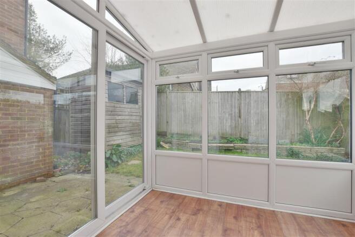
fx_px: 148
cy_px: 118
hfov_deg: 100.4
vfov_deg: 77.3
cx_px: 178
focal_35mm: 15
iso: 400
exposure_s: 1/25
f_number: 11
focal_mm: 10
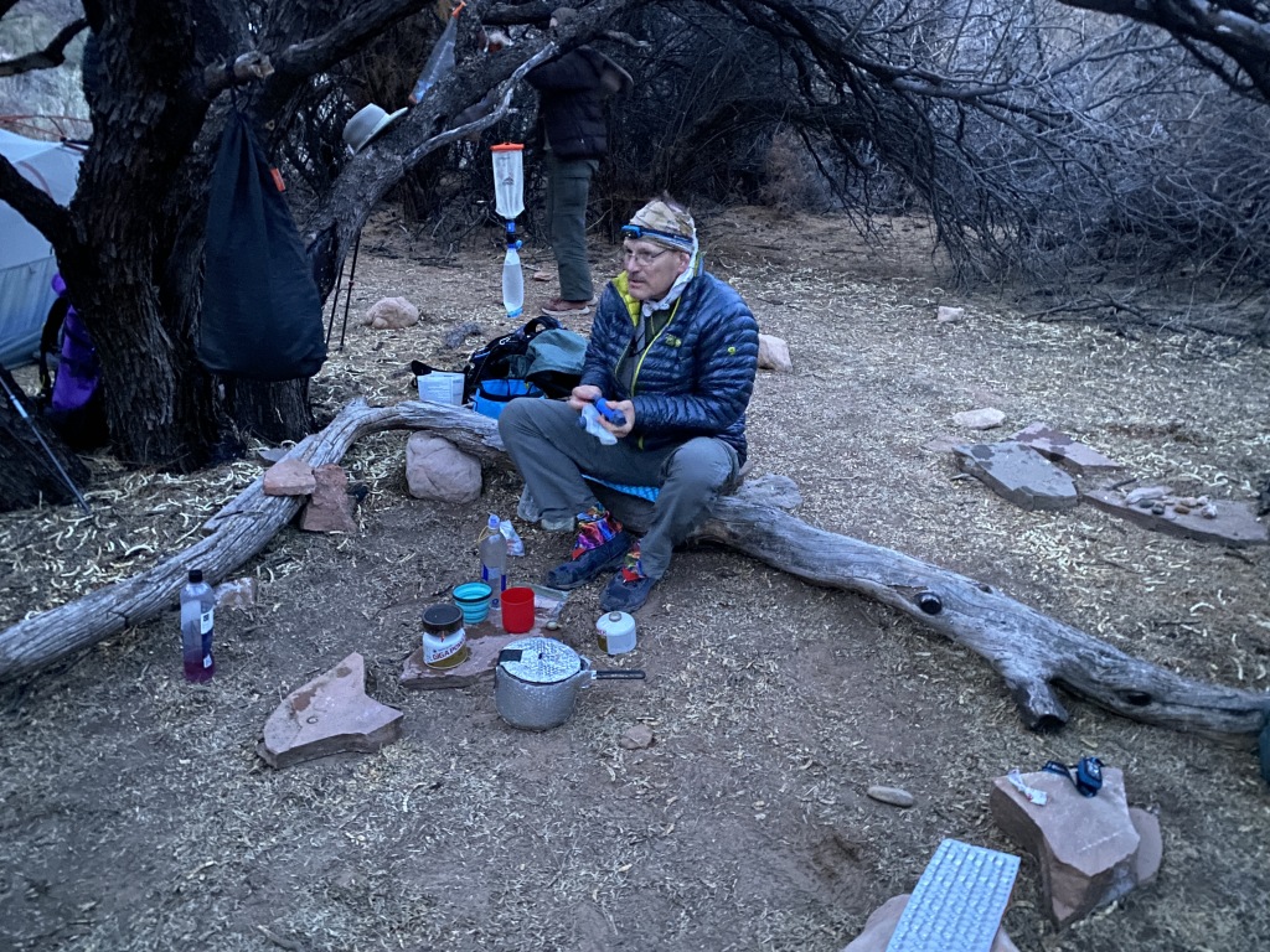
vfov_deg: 53.1
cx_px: 635
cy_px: 476
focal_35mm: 26
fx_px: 954
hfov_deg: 67.3
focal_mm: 4.25
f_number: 1.8
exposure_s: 1/8
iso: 1000
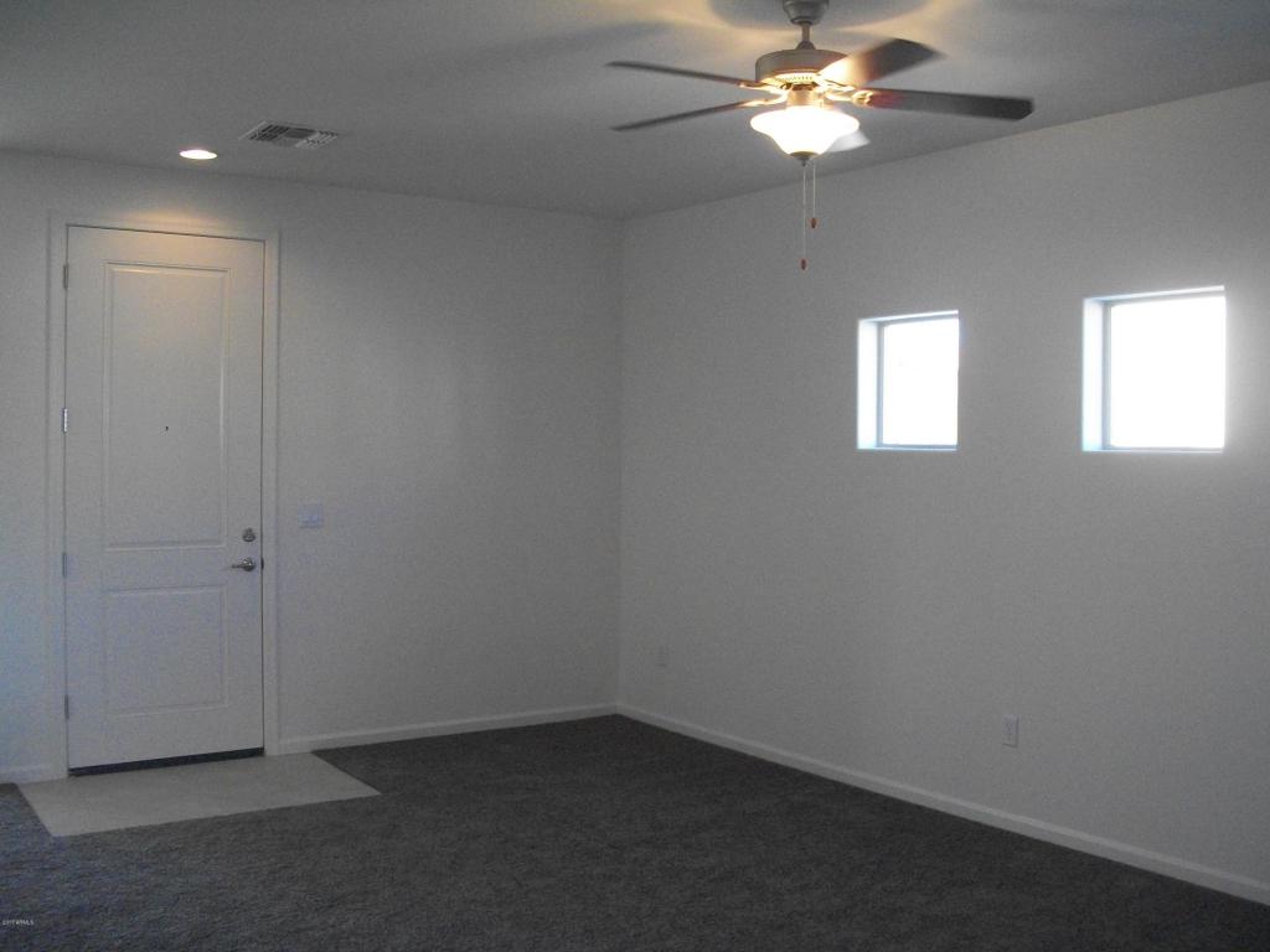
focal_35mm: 35
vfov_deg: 40.7
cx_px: 635
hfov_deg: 52.6
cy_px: 476
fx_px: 1284
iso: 444
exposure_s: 1/125
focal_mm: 6.3
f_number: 3.1
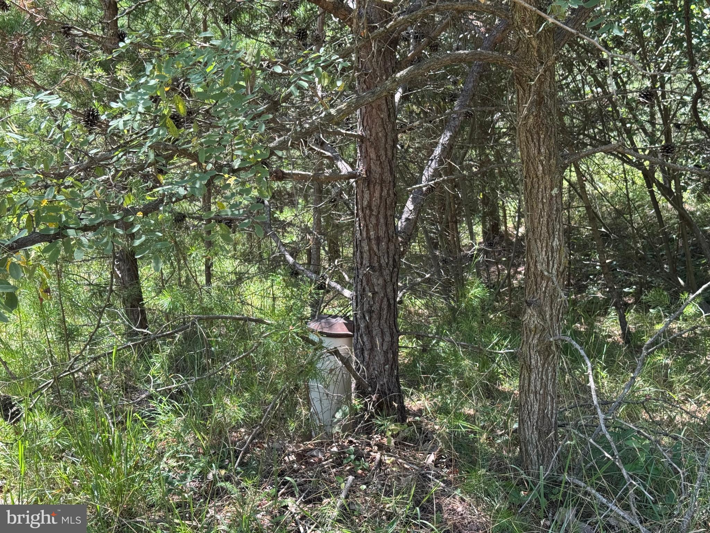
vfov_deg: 30.3
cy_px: 266
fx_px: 985
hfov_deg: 39.7
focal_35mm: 48
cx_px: 355
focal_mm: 6.76
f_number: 1.78
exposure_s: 1/239
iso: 64
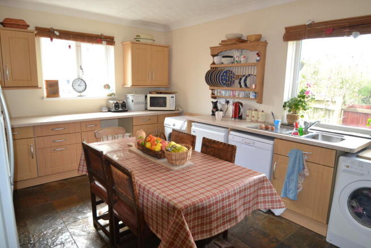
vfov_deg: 56.2
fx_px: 232
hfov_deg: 77.3
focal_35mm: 22
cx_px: 186
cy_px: 124
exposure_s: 1/100
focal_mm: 15
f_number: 4
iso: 400
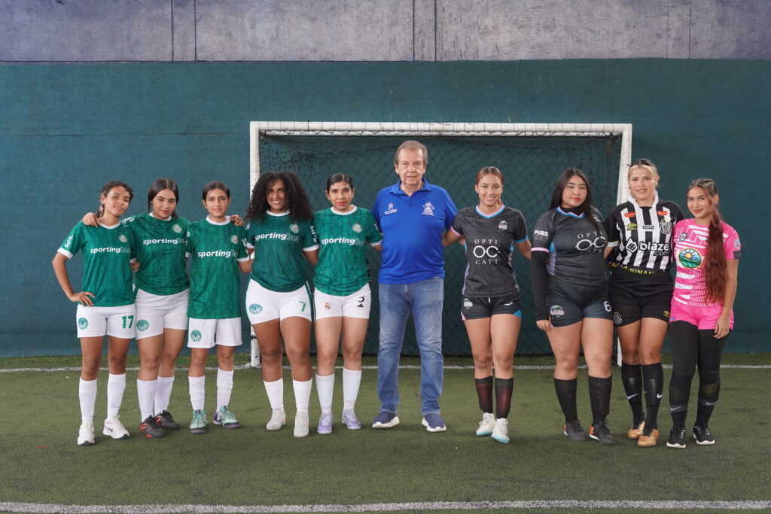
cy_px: 257
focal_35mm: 50
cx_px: 386
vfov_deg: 27.0
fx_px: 1071
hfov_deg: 39.6
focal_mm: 50
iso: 1000
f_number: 4
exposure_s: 1/160
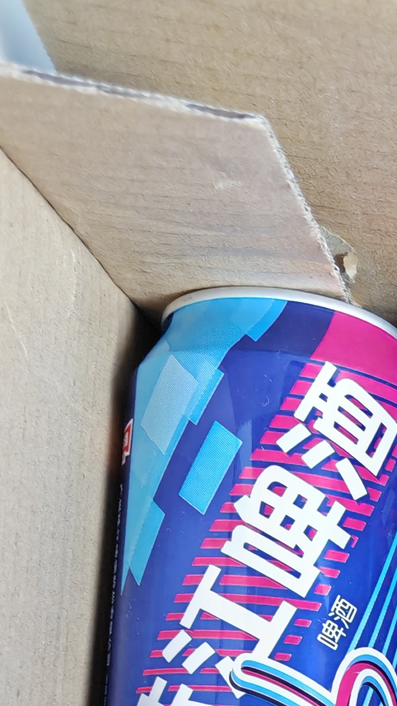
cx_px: 677
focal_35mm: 87
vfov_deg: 22.3
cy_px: 878
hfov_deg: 12.8
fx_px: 1628
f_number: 1.9
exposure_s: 1/55
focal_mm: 5.52
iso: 400
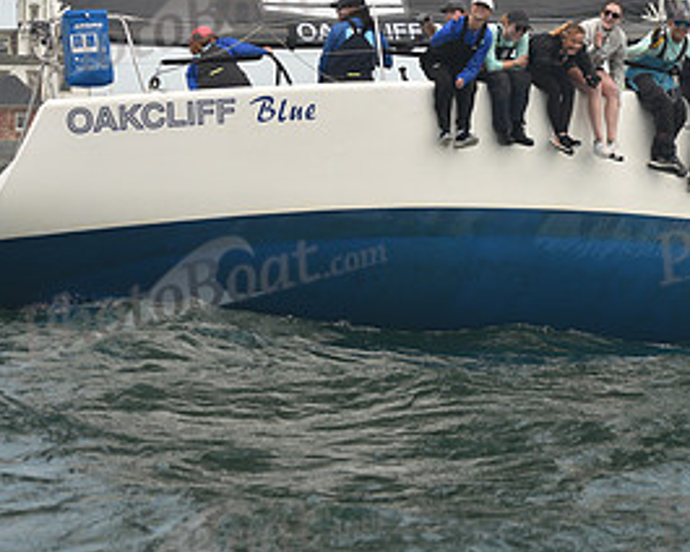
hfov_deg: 13.3
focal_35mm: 144
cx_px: 523
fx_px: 2941
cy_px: 118
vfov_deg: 10.7
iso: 250
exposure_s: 1/500
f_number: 4
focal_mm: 70
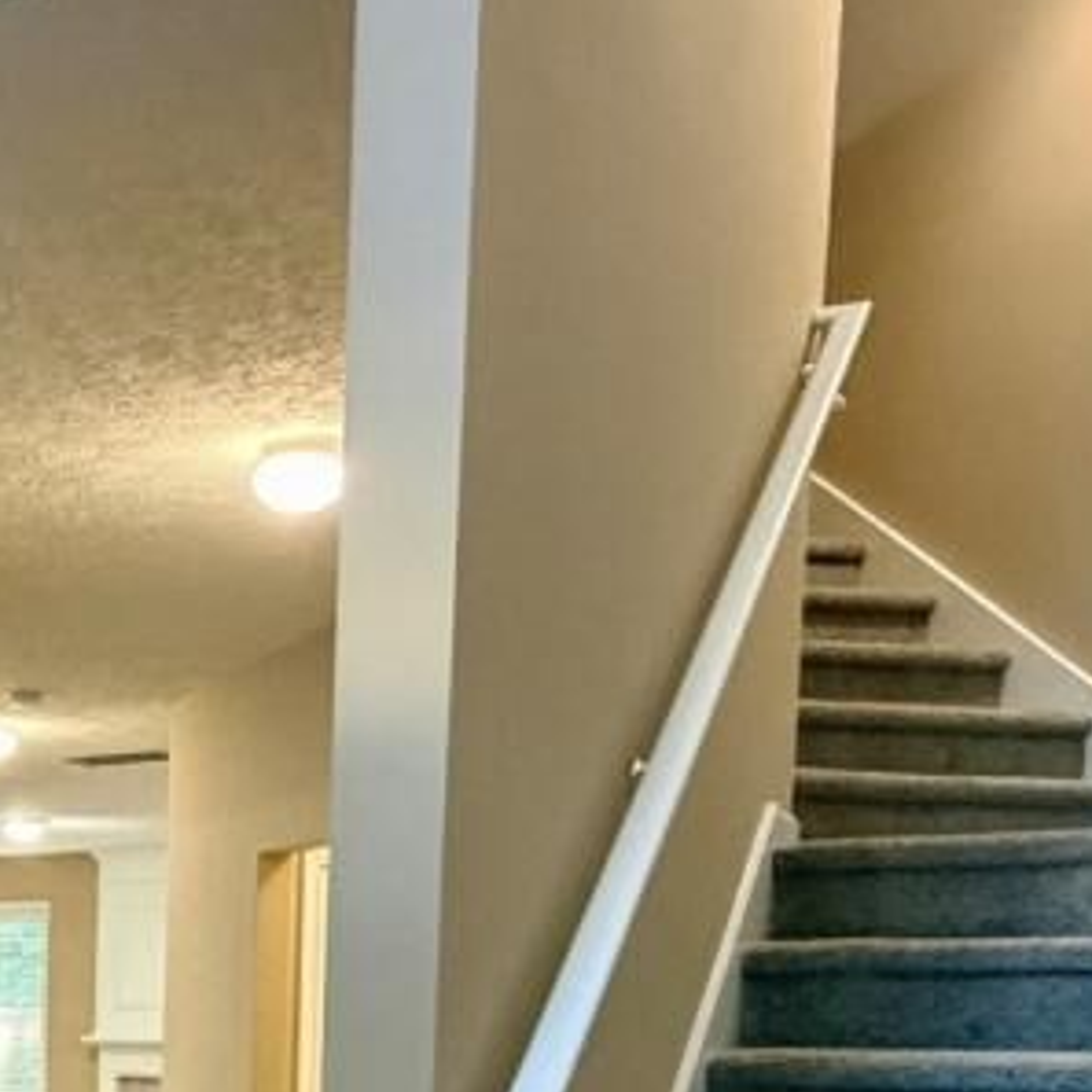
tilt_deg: -4.5
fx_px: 1785
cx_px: -125
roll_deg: +0.6
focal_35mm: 50
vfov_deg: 30.8
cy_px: 1166
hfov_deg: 30.3
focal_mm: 2.22
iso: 640
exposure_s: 1/60
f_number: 2.2
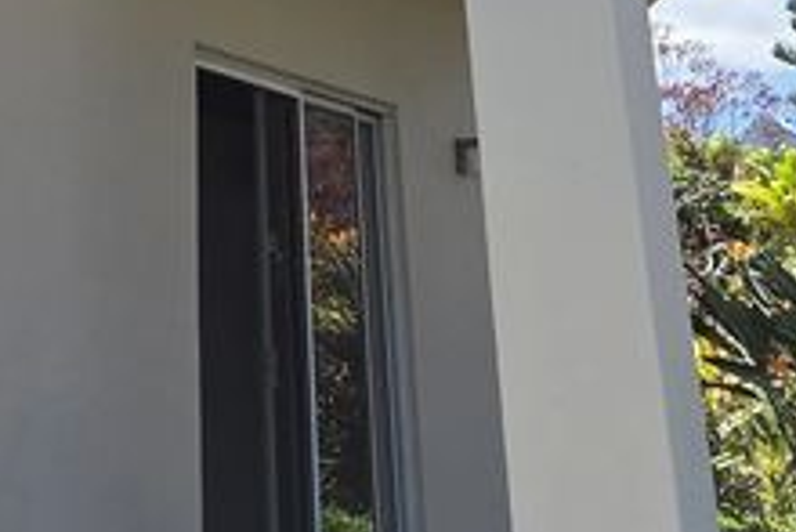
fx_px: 1394
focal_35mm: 63
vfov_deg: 18.4
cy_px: -337
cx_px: 195
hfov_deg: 31.3
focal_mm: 2.2
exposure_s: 1/1173
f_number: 2.2
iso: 50
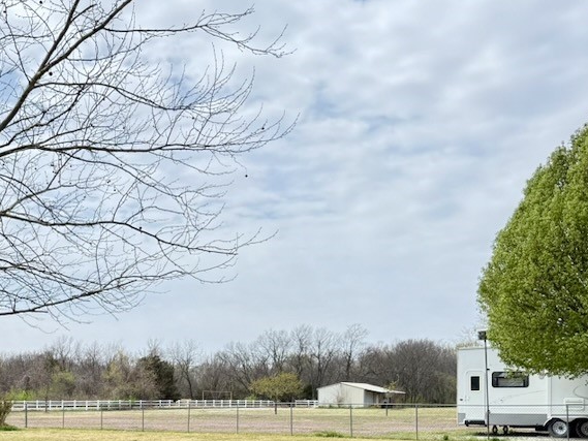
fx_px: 917
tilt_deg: +0.7
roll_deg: -0.5
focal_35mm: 54
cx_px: 16
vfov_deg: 26.2
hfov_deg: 32.9
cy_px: 388
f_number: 1.78
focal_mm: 6.76
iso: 100
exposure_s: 1/3145
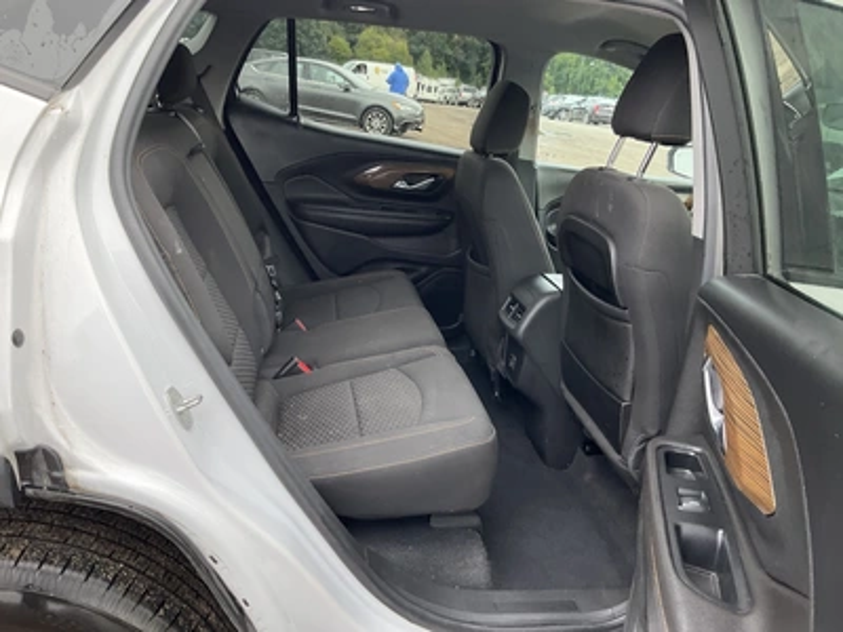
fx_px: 706
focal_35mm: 29
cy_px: 316
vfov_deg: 48.2
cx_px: 422
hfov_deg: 61.7
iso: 25
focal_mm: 3
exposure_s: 1/172
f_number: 1.8
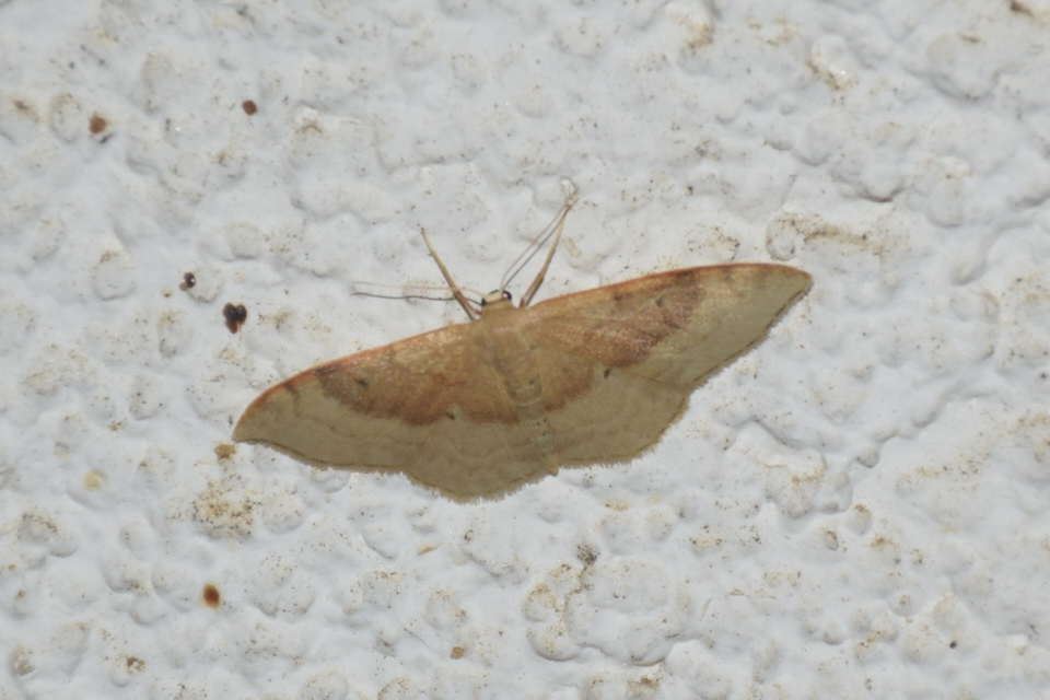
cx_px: 525
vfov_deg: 6.5
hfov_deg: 9.8
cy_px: 350
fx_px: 6125
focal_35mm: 210
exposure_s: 1/60
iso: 320
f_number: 5.6
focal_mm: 140
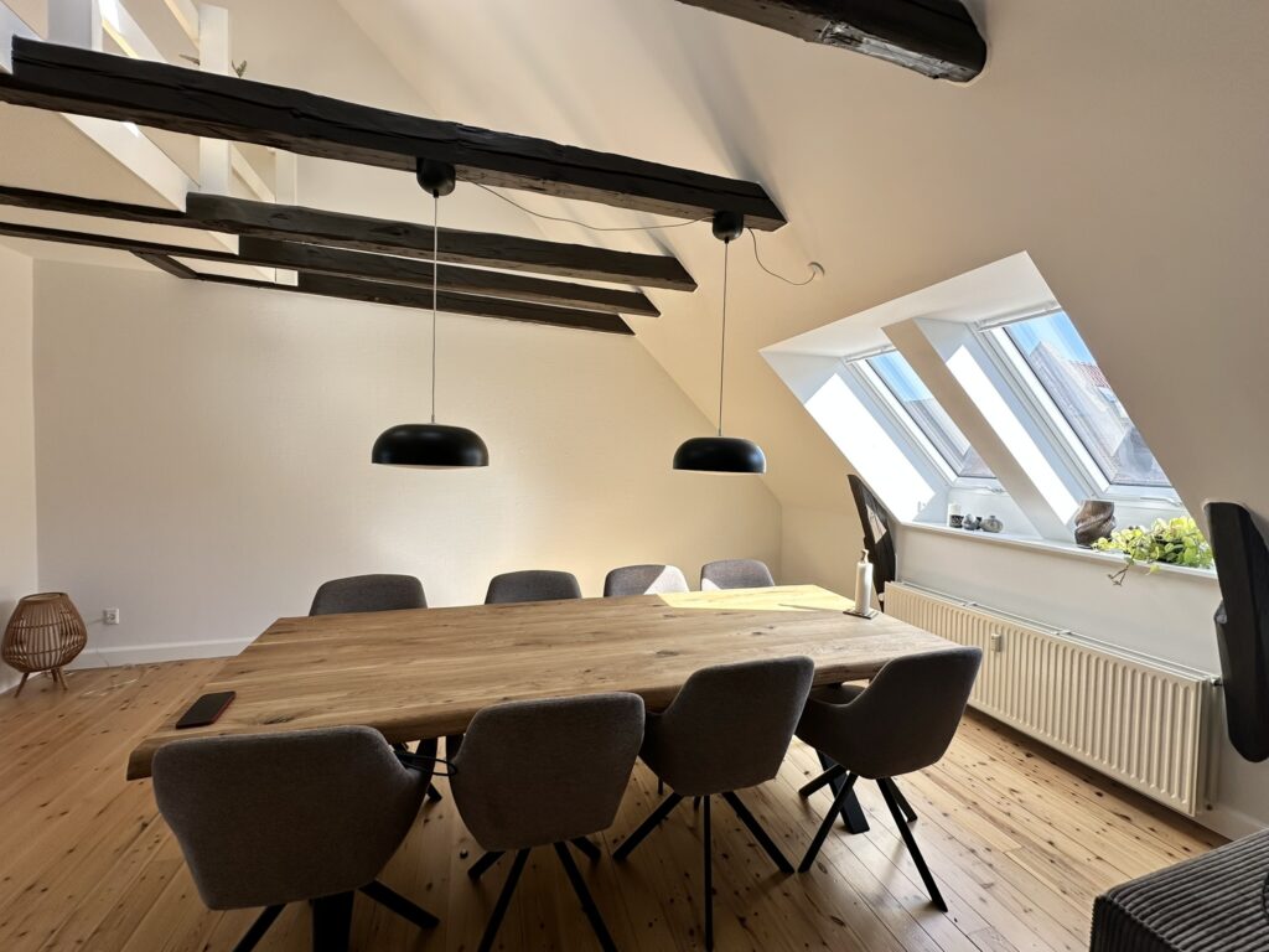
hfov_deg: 102.1
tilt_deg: -2.3
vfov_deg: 85.7
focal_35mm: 14
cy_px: 476
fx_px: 513
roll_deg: -1.2
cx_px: 634
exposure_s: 1/184
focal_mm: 2.22
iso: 40
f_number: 2.2
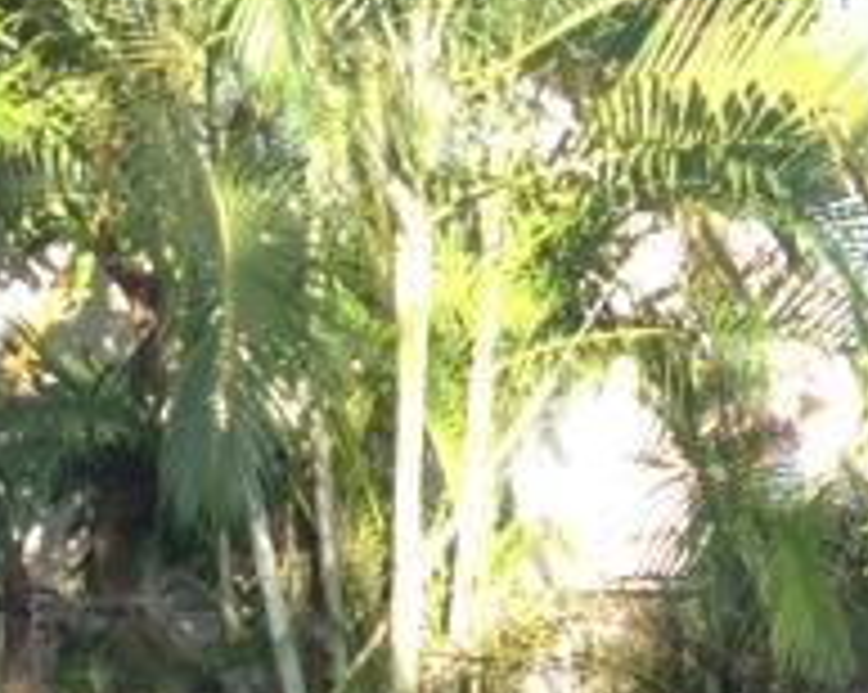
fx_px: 2746
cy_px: 720
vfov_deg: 14.1
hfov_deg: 17.9
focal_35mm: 107
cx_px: 634
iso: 50
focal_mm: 4.12
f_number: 2.4
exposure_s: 1/125
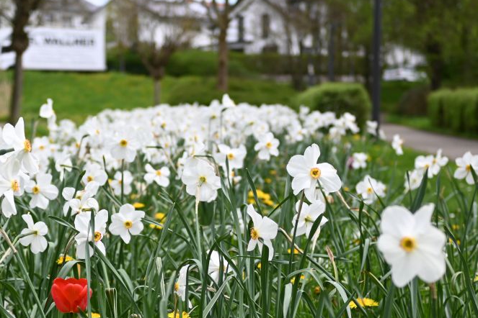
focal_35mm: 76
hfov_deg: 26.6
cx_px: 190
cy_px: 280
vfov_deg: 17.7
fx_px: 1009
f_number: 2.8
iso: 100
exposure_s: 1/1000
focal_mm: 28
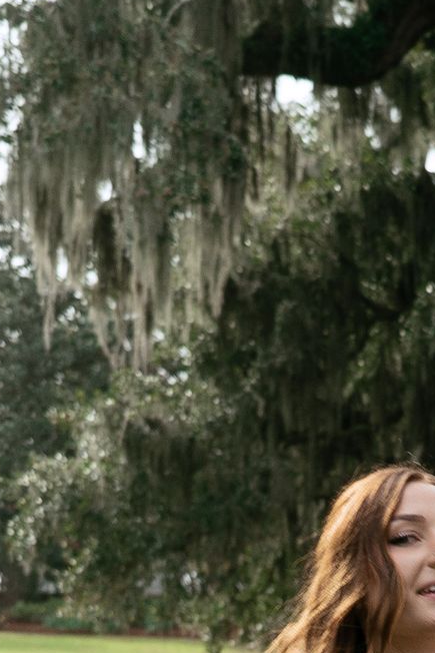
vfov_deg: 14.5
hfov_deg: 9.9
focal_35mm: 138
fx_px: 2500
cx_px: 402
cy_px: 716
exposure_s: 1/1000
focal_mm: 24
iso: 100
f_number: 2.8
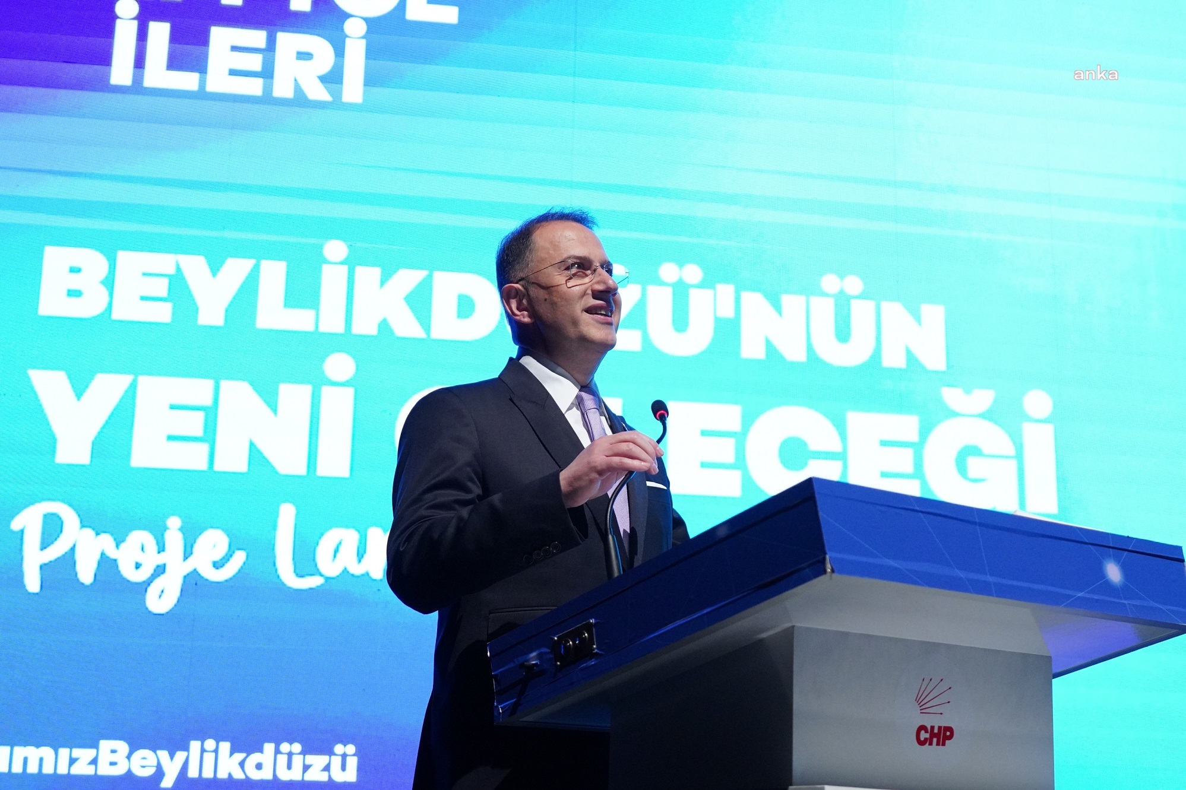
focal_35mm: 52
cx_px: 593
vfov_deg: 26.0
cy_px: 395
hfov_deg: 38.2
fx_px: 1713
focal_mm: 35
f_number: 3.2
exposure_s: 1/250
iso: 3200
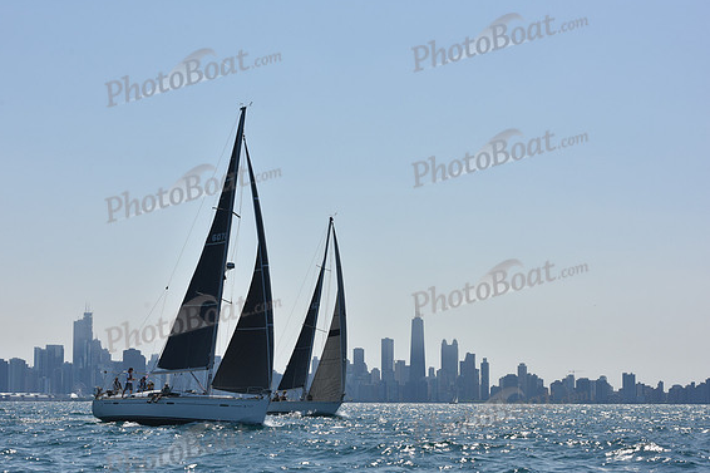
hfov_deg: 25.4
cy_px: 238
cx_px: 347
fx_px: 1577
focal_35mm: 80
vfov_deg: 17.1
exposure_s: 1/1600
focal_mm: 78
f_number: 9
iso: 250
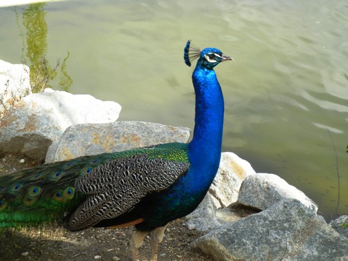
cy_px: 130
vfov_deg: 11.1
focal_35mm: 133
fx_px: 1337
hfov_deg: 14.8
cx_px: 174
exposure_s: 1/530
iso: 160
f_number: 4.6
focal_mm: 24
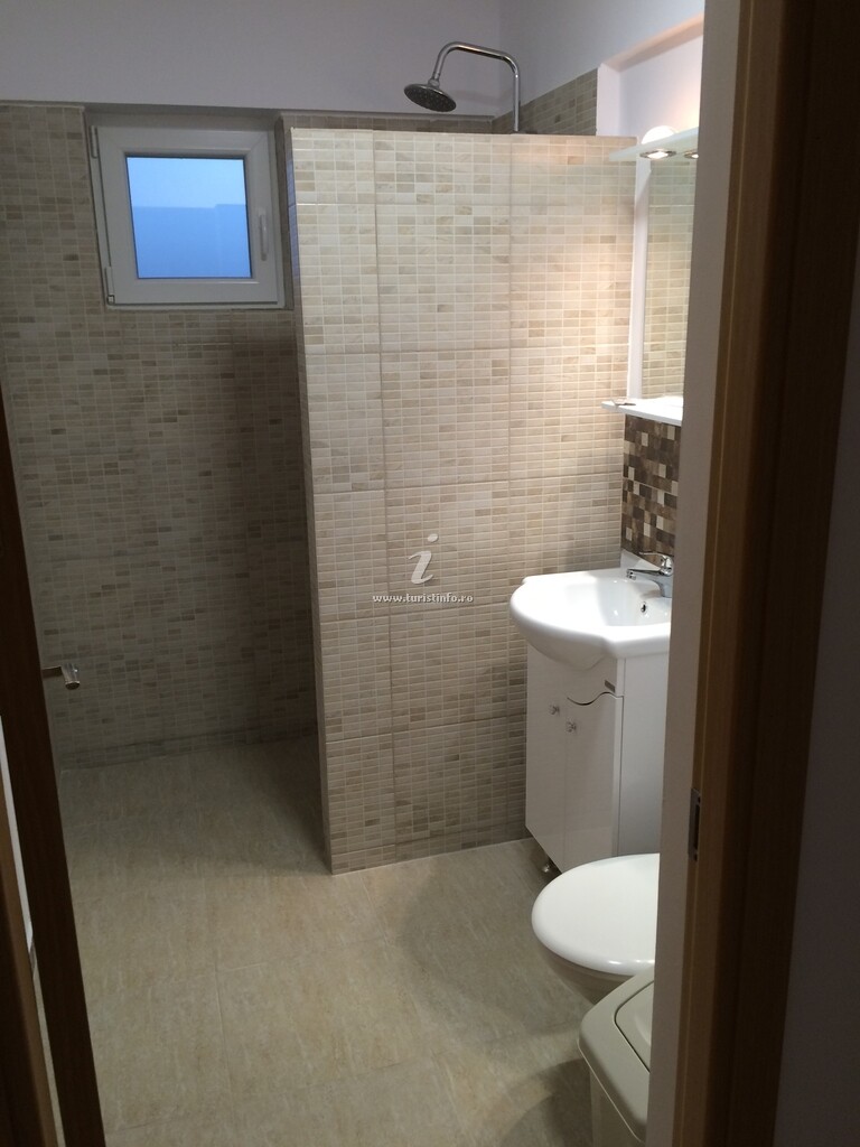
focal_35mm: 29
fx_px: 961
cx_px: 430
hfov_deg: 48.2
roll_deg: +2.5
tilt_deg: -17.2
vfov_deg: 61.7
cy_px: 574
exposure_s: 1/30
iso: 64
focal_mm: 4.15
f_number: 2.2
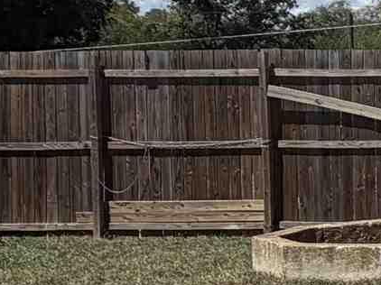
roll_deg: -0.5
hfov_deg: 14.8
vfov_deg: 14.5
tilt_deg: -3.3
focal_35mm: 102
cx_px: 820
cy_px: 166
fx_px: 1122
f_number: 2.2
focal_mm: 2.22
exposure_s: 1/1033
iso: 20
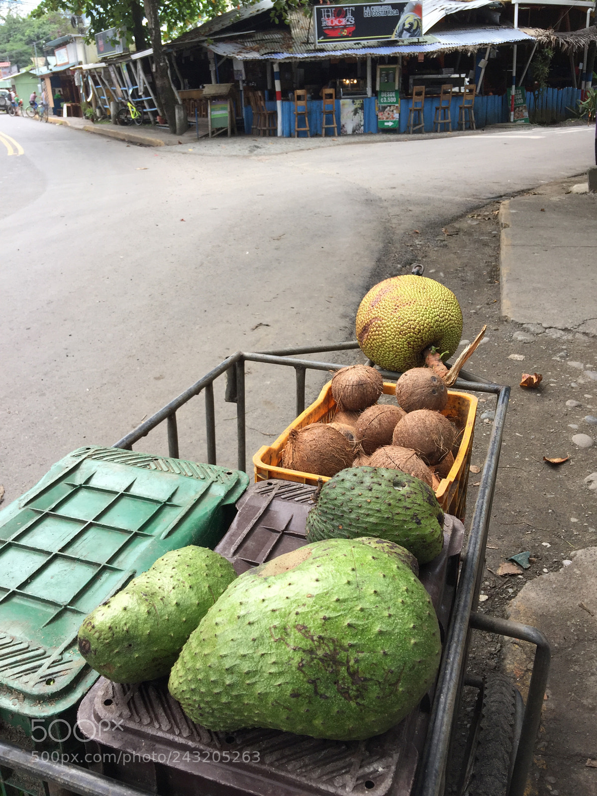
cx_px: 298
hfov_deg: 48.2
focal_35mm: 29
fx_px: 667
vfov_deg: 61.7
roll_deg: +2.5
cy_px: 398
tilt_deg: -23.2
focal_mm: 4.15
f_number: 2.2
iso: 32
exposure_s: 1/590
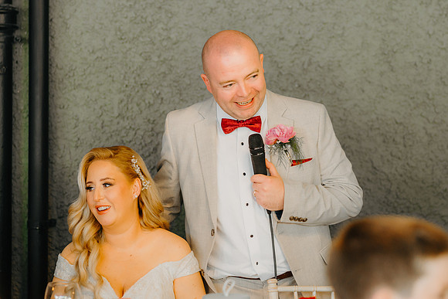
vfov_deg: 10.1
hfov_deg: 15.1
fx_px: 1690
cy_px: 146
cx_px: 219
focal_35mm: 136
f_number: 2.2
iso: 800
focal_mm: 85
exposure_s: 1/200
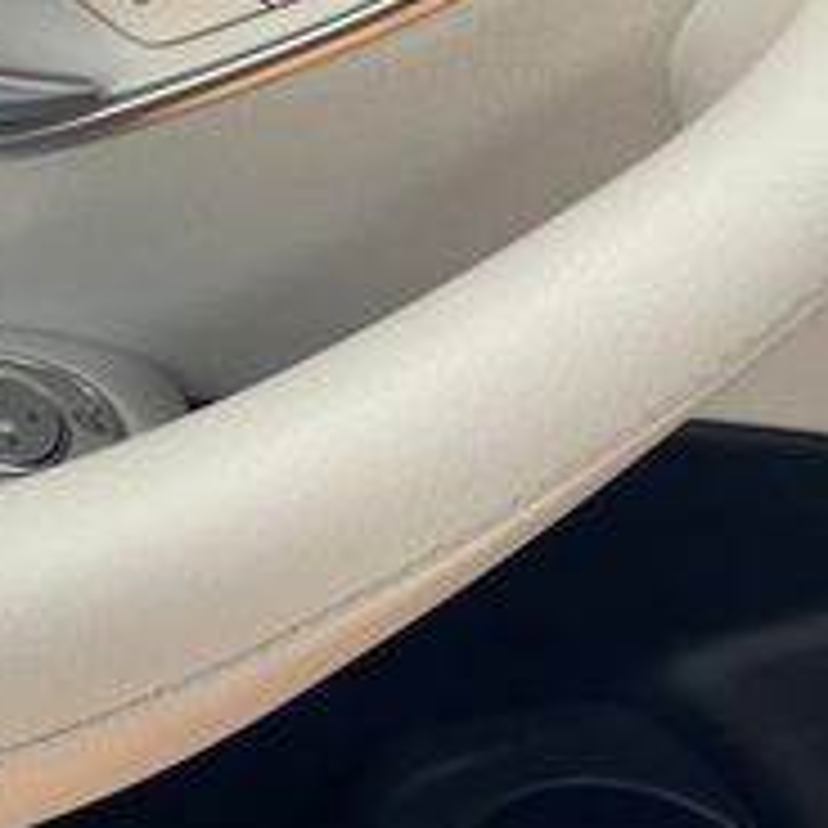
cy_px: -220
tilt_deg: -27.9
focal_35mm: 80
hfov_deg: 20.8
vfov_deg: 20.0
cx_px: -32
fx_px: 2165
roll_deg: -1.5
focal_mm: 4.2
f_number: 1.6
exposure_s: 1/120
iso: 100
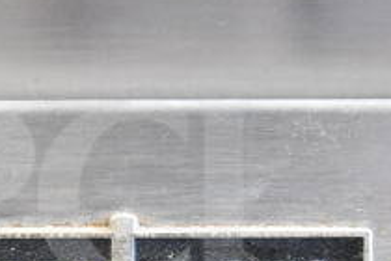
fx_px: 1373
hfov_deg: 16.1
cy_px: 249
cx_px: 82
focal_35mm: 126
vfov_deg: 10.8
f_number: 4.2
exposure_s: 1/60
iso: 1600
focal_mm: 29
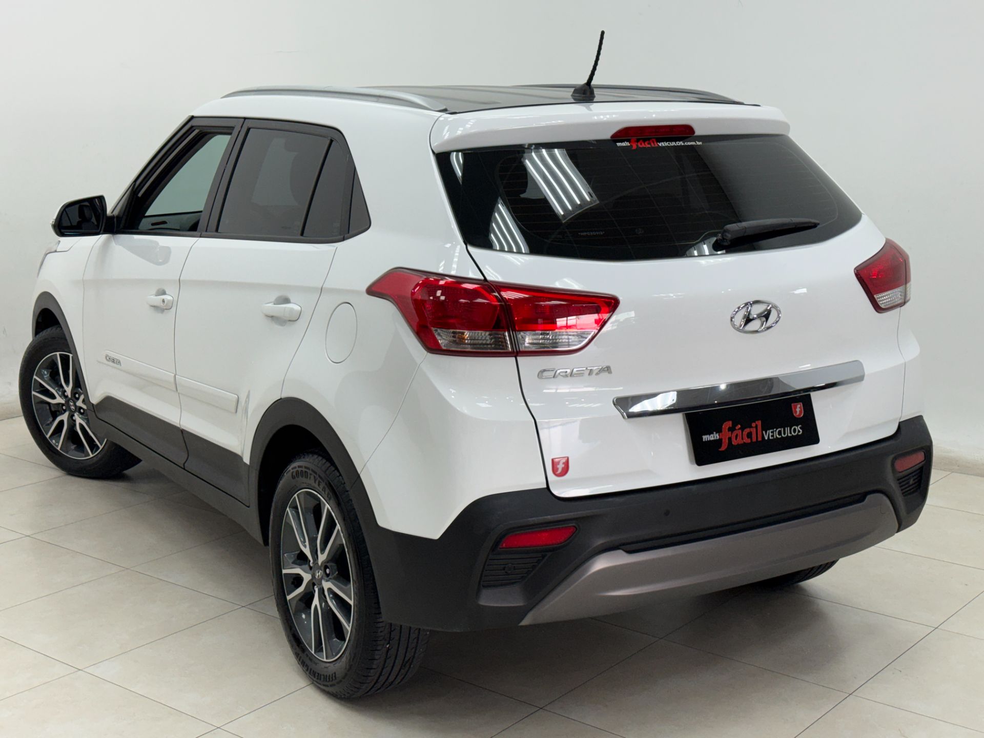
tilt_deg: -11.7
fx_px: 1364
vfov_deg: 30.3
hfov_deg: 39.7
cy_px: 369
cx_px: 492
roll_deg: +0.4
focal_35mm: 48
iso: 50
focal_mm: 6.76
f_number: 1.78
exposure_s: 1/150
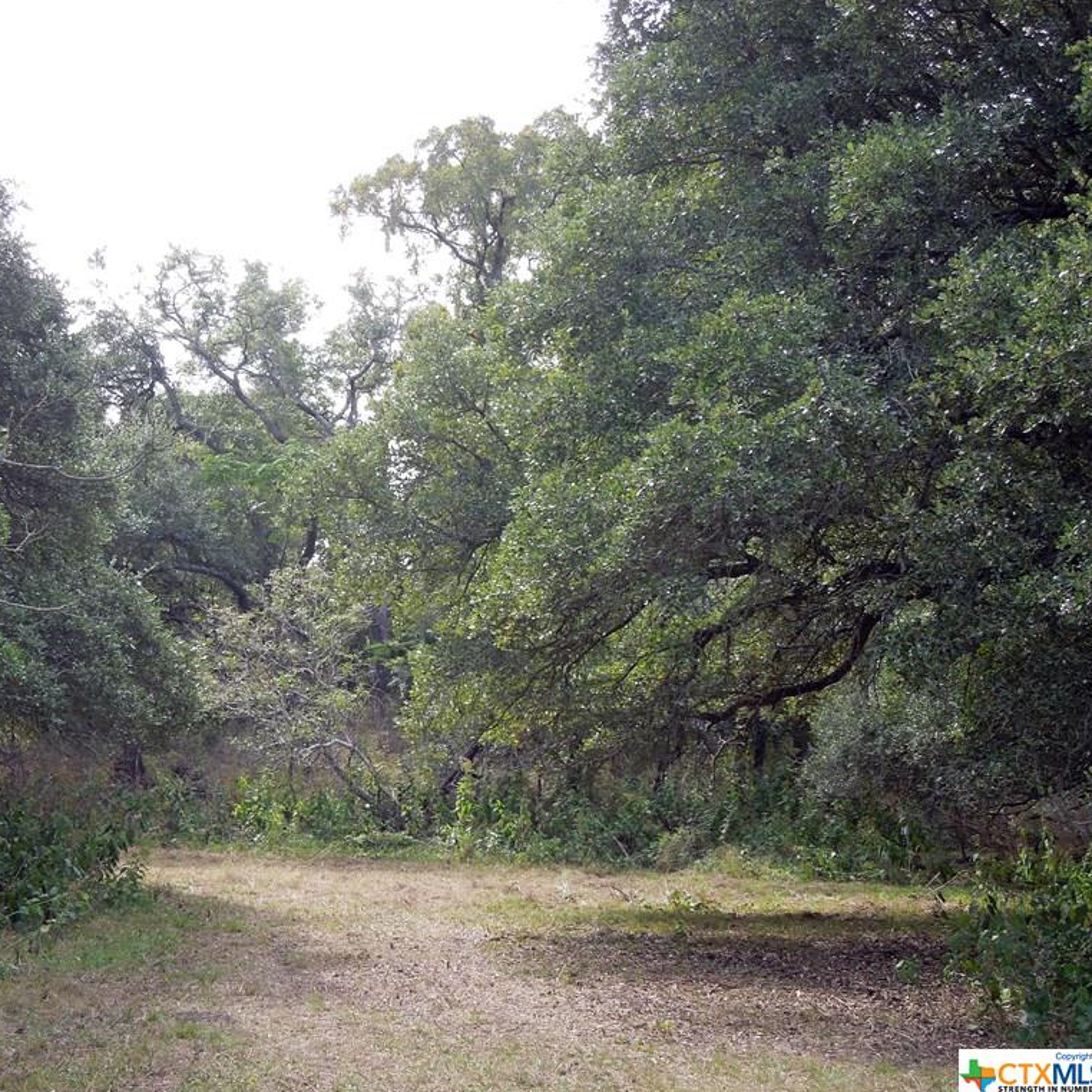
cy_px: 547
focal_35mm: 57
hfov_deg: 29.9
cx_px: 371
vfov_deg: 30.0
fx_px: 2034
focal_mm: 8.7
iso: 100
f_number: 4
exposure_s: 1/125
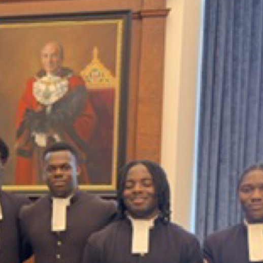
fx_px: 610
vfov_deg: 23.0
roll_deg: -0.3
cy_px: 282
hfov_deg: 22.5
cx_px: -49
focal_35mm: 71
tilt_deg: -6.8
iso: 250
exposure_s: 1/25
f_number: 1.6
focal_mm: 5.96
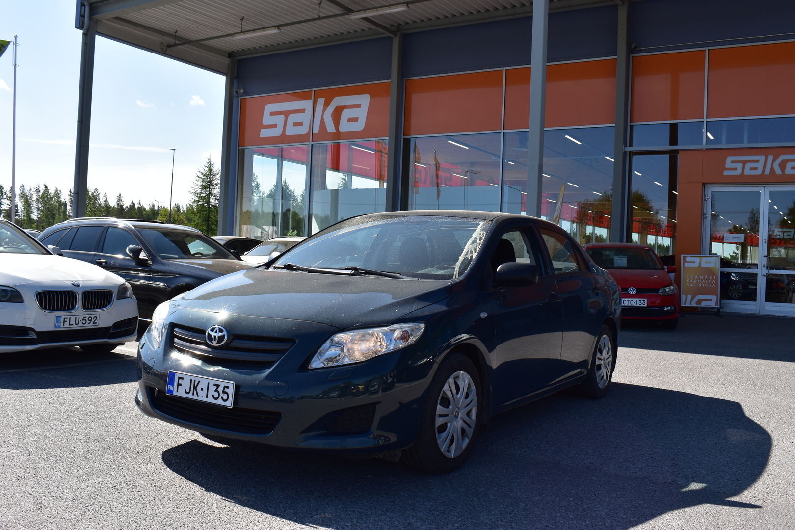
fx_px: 729
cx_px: 398
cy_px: 265
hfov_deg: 57.2
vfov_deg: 40.0
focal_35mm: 33
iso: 360
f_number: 11
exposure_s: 1/500
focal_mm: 22
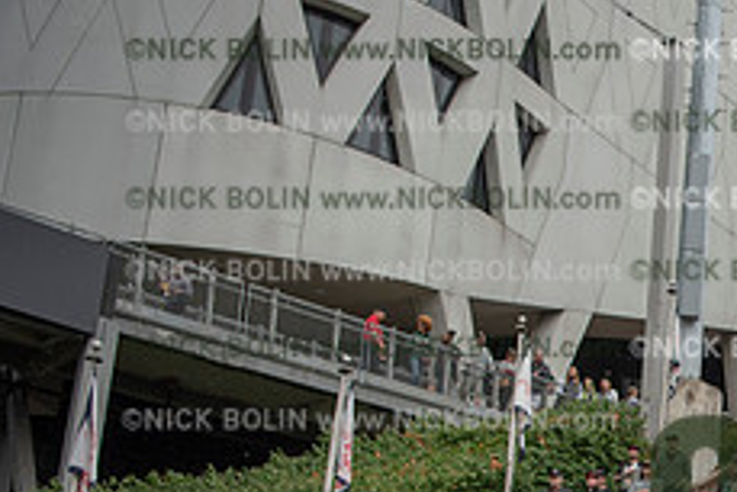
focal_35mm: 76
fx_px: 1557
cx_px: 875
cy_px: 571
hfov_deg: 24.3
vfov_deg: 17.3
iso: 250
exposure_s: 1/1000
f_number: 2.8
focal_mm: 30
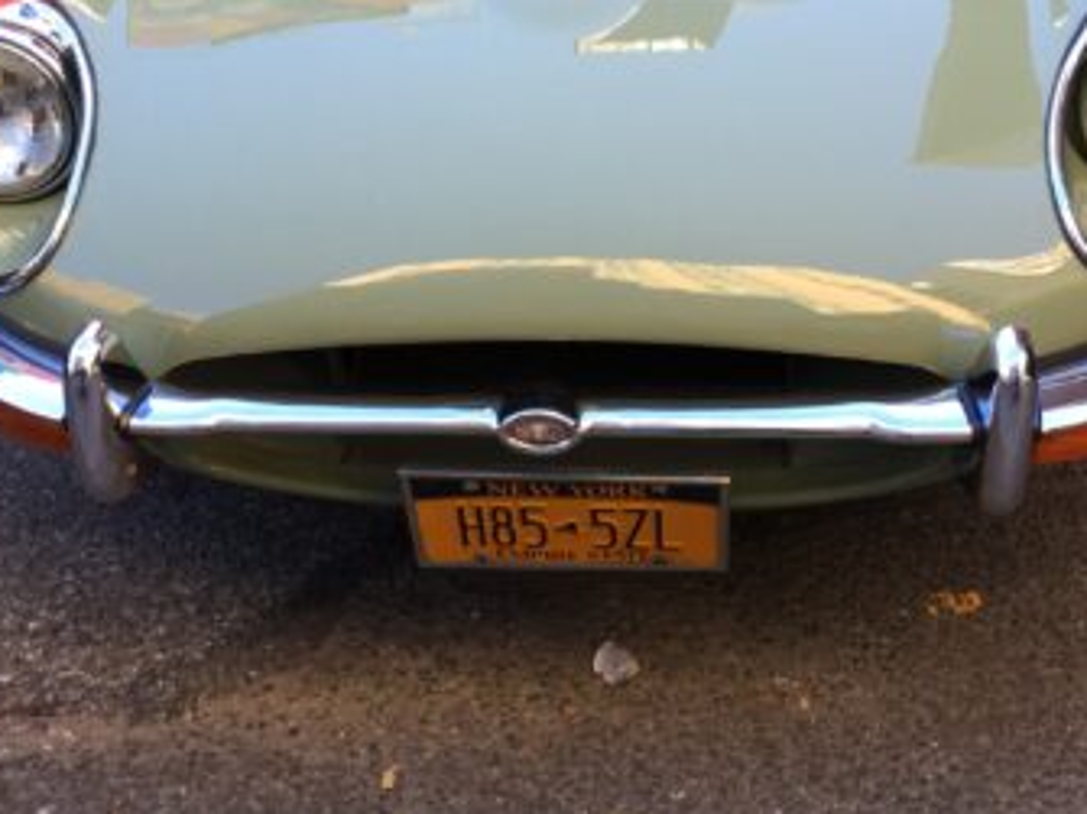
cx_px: 613
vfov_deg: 27.6
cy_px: 208
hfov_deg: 36.8
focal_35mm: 52
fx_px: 1632
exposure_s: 1/120
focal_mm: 4.15
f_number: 2.2
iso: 40
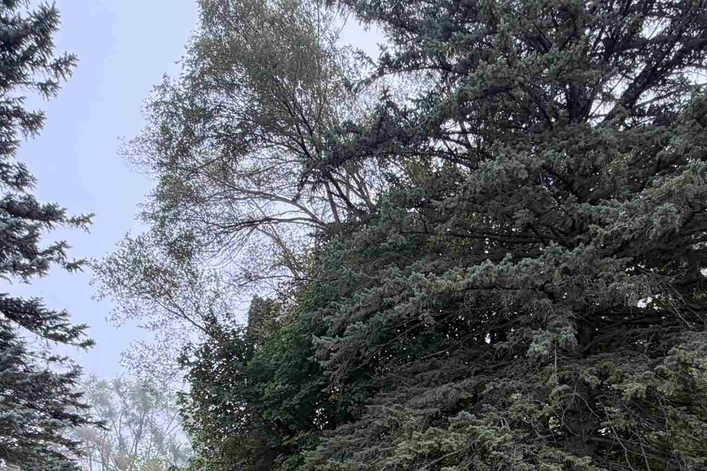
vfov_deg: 32.2
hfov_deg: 55.7
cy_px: 566
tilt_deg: -1.5
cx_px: 383
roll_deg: +2.0
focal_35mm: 34
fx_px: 668
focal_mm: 2.22
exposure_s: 1/121
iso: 64
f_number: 2.2
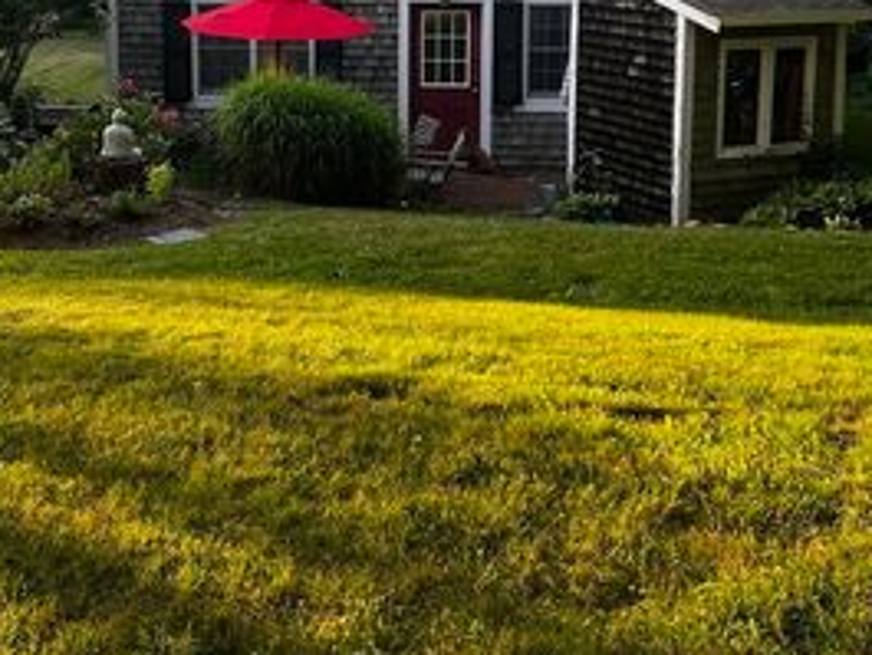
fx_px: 1235
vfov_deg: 28.6
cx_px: 329
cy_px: 77
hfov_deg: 38.7
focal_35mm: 49
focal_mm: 5.7
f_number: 1.5
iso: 50
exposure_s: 1/164
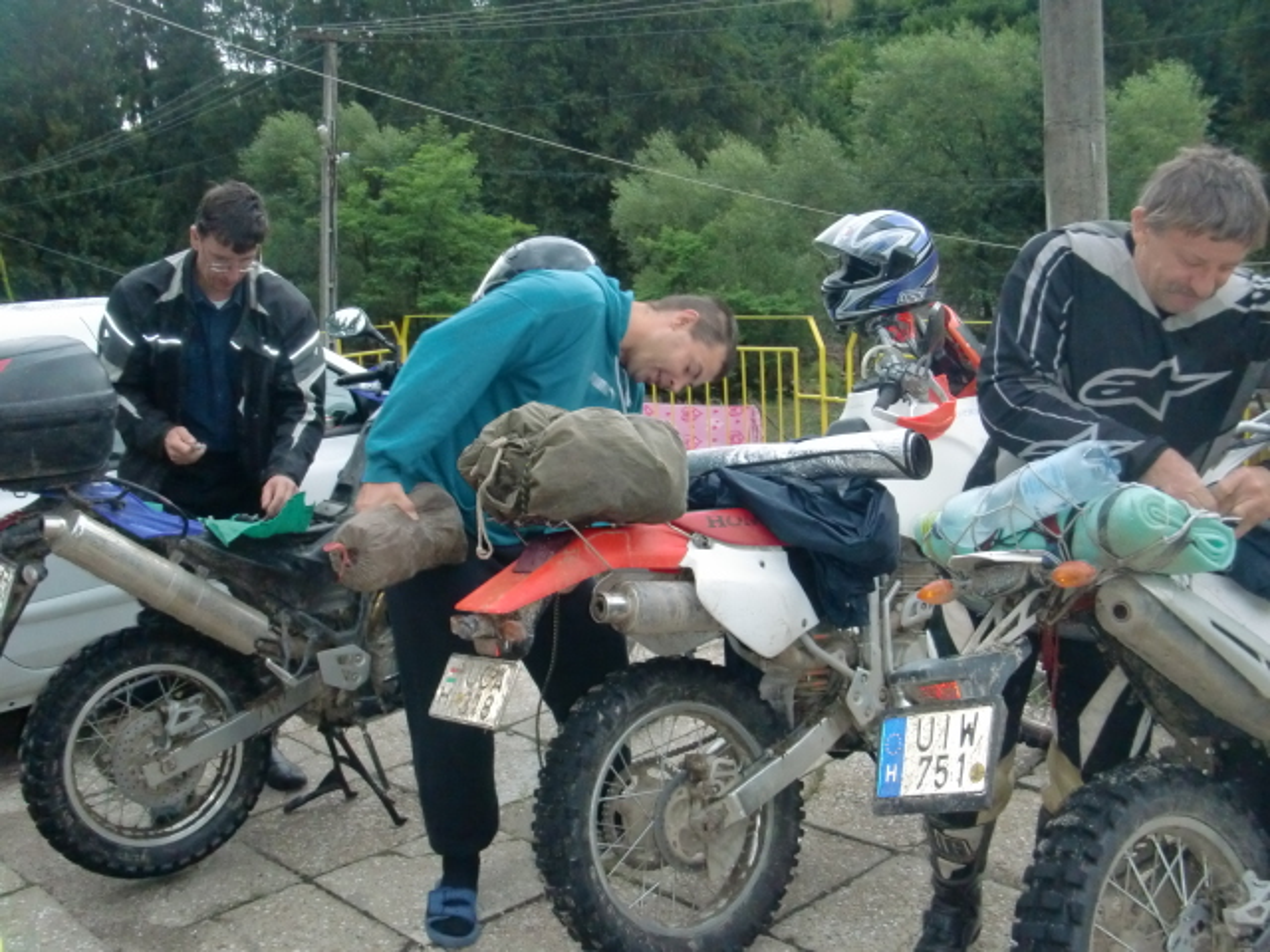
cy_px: 476
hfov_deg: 49.0
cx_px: 635
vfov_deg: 37.7
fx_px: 1394
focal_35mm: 38
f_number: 3.9
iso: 400
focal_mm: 6.66
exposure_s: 1/60
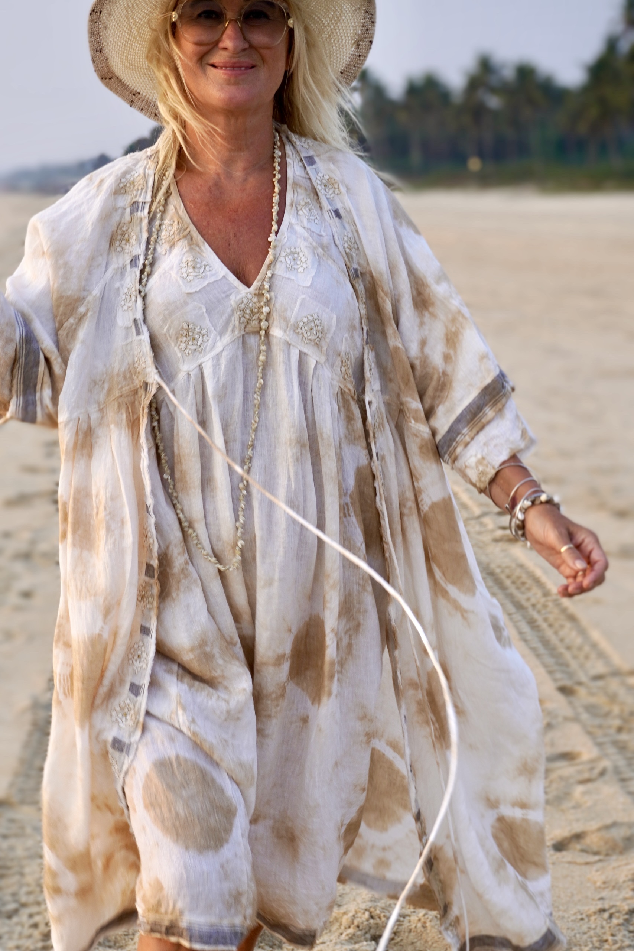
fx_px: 1545
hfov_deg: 23.2
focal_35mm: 58
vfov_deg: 34.2
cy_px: 476
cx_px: 317
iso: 125
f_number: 5.6
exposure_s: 1/160
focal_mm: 39
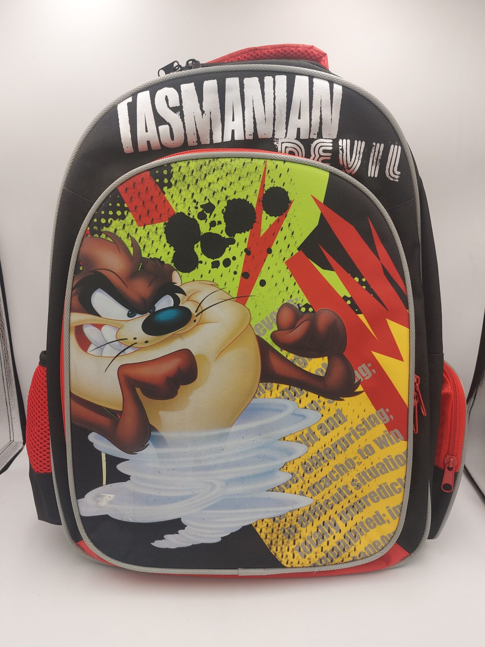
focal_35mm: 24
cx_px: 242
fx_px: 448
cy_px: 324
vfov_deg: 71.6
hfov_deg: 56.8
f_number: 1.8
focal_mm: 5.23
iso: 40
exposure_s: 1/120
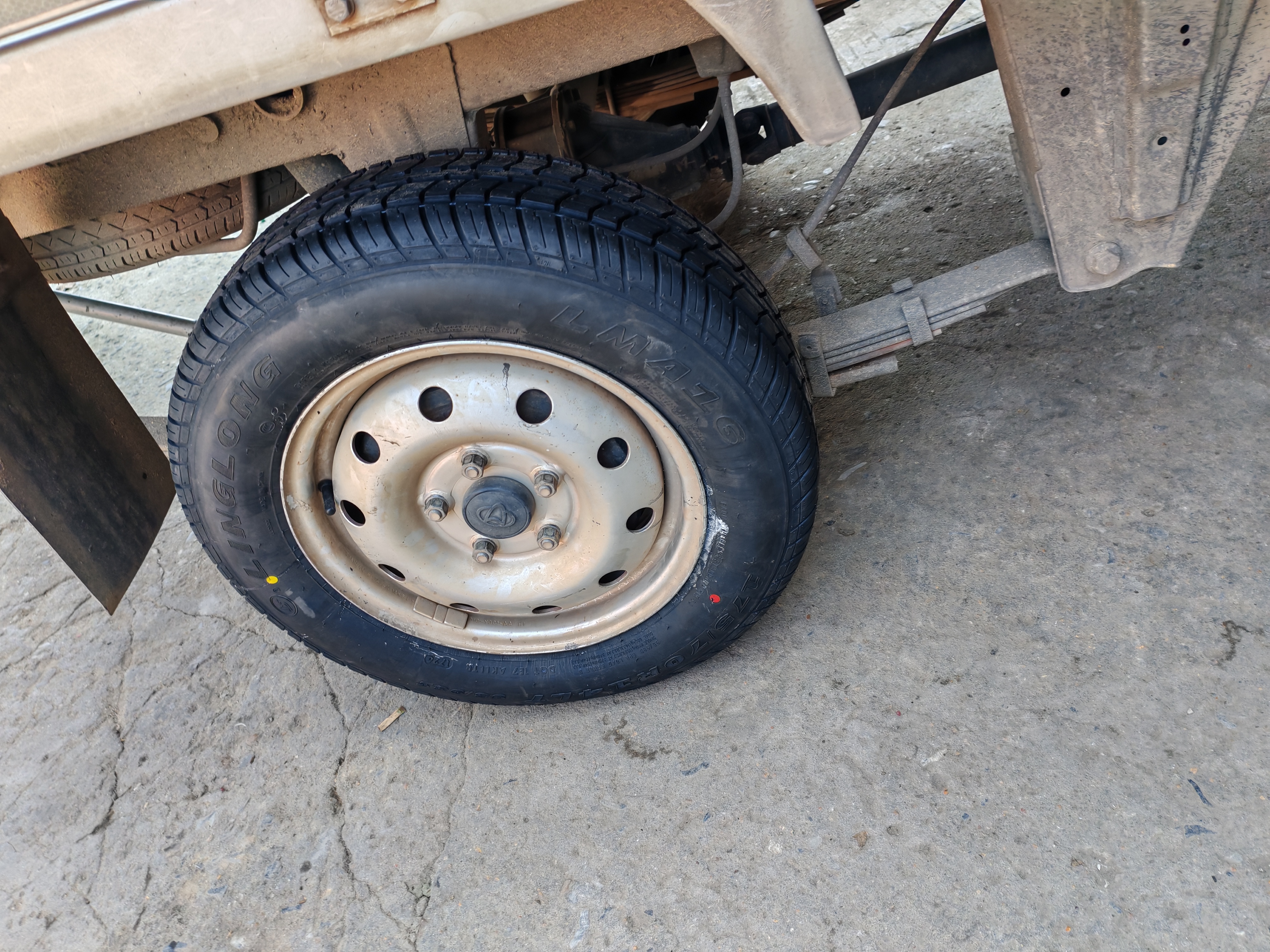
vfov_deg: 51.4
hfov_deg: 65.3
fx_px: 991
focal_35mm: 27
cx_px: 635
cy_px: 476
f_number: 1.95
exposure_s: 1/130
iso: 50
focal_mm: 5.52
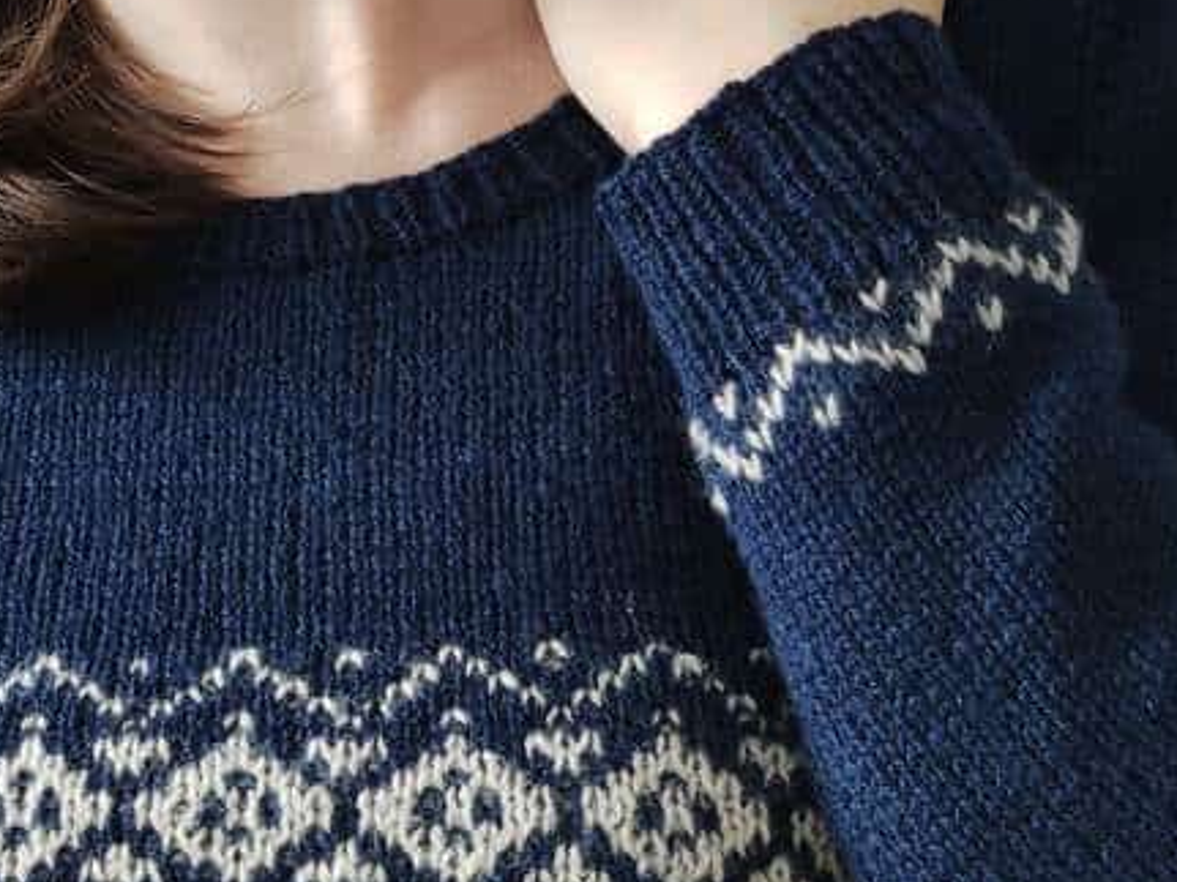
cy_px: 377
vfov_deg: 15.4
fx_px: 3263
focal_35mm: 96
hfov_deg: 20.4
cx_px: 396
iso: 301
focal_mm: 8.16
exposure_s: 1/50
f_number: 2
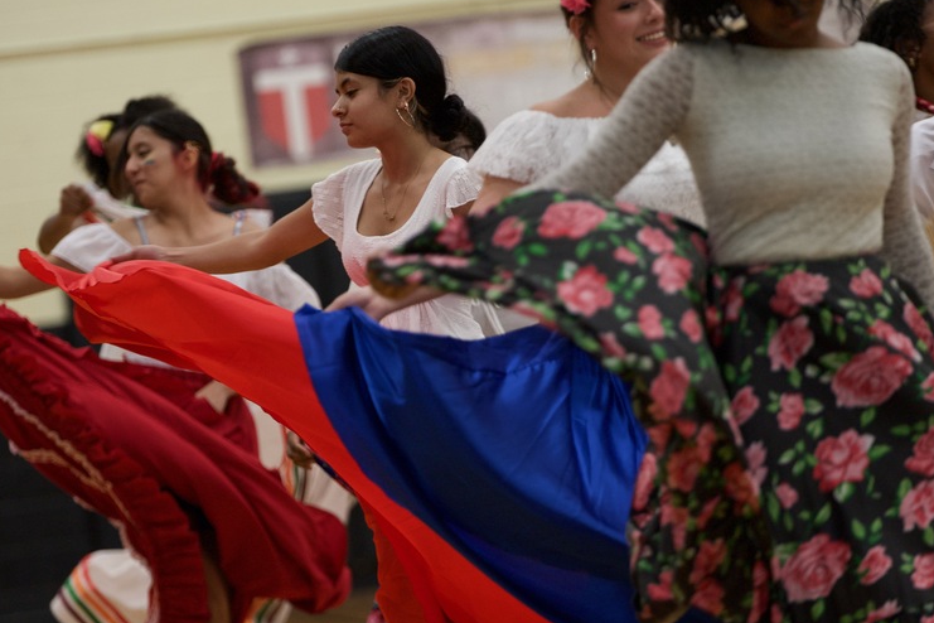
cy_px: 352
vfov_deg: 6.2
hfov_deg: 9.3
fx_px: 5733
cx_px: 454
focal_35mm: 221
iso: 2500
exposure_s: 1/320
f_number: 2.8
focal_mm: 160
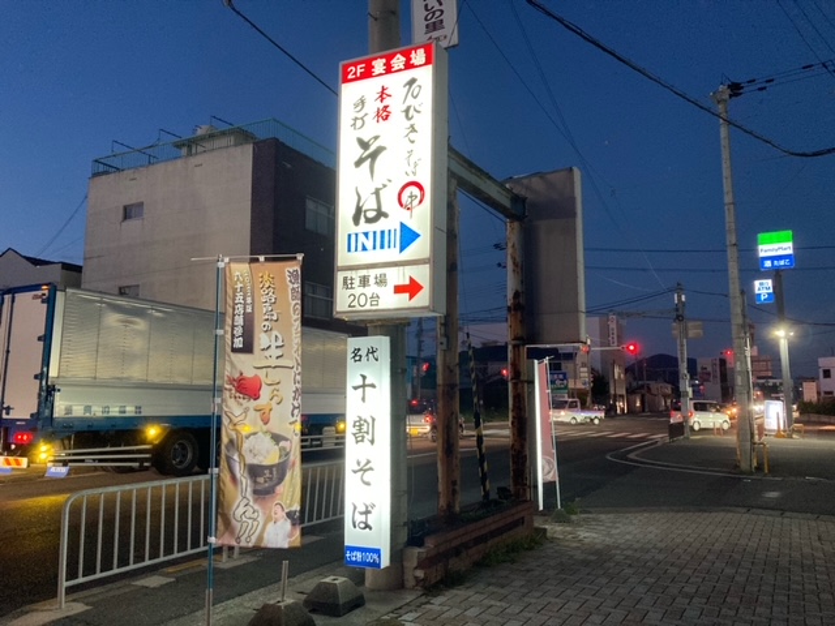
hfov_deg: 63.4
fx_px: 675
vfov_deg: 49.7
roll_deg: +0.8
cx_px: 418
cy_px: 313
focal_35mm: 28
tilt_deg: +8.5
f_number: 1.8
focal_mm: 3.99
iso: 320
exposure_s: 1/60
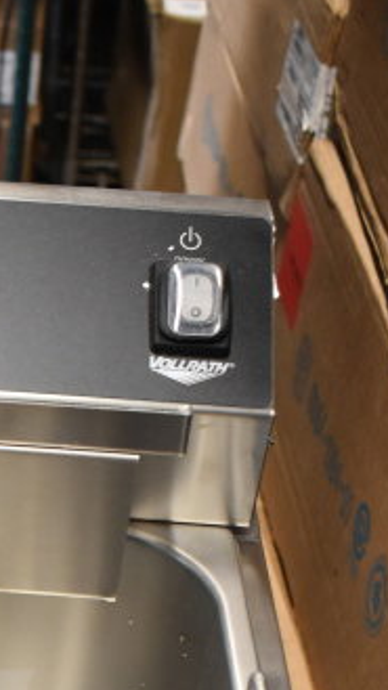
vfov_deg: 19.9
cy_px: 836
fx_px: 1838
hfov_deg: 11.6
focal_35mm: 100
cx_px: -155
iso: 1250
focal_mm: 23
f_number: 3.8
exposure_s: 1/40
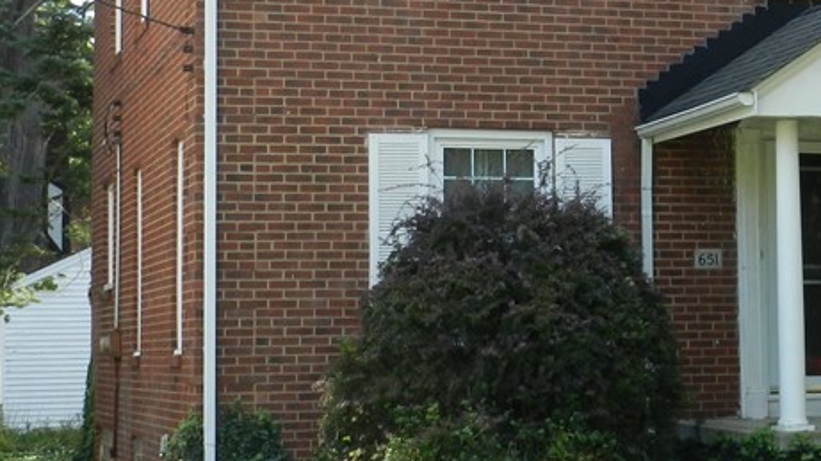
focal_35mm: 92
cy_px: 144
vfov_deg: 13.1
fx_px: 2002
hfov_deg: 22.9
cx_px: 646
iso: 160
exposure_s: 1/200
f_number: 4
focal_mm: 6.7
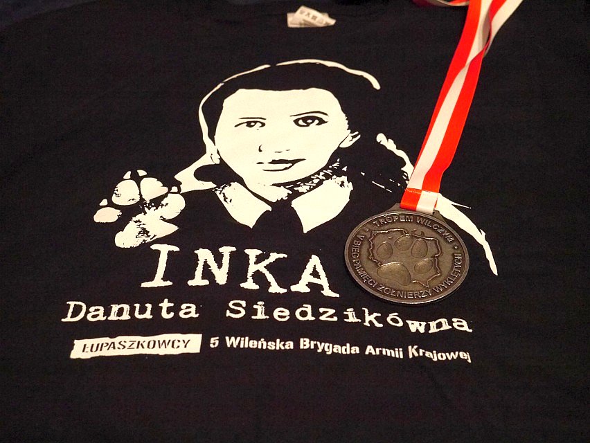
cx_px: 295
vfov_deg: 29.1
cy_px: 222
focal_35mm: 50
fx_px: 853
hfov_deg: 38.2
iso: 3200
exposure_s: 1/50
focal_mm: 25
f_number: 5.3
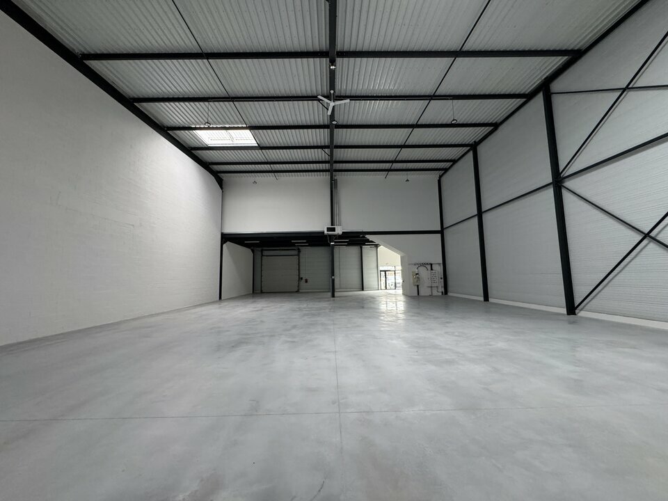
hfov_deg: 102.1
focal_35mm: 14
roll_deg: +0.9
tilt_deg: +6.1
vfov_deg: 85.7
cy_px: 250
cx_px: 334
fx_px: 270
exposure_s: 1/70
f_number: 2.2
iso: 320
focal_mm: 2.22
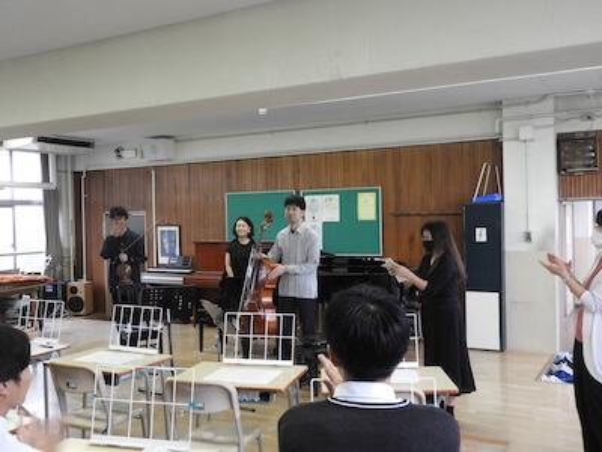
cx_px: 301
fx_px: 609
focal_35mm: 35
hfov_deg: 52.6
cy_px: 226
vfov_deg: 40.7
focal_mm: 6.3
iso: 400
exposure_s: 1/30
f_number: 3.8
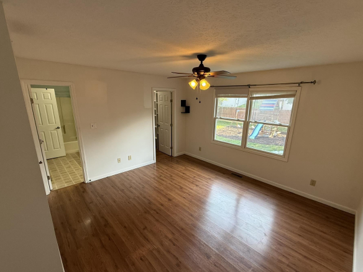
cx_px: 186
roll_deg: -1.0
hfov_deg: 94.5
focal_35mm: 16
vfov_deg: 78.1
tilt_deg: -14.0
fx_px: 168
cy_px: 142
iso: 160
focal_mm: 2.22
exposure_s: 1/120
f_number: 2.2
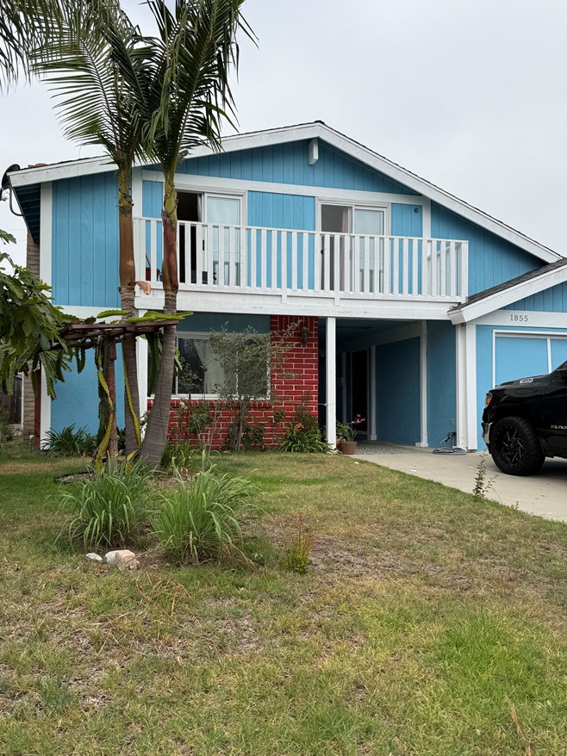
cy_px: 381
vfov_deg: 63.5
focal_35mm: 28
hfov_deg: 49.6
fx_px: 612
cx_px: 247
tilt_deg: +2.7
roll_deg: -1.2
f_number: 1.78
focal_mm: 6.76
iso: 80
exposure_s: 1/5319
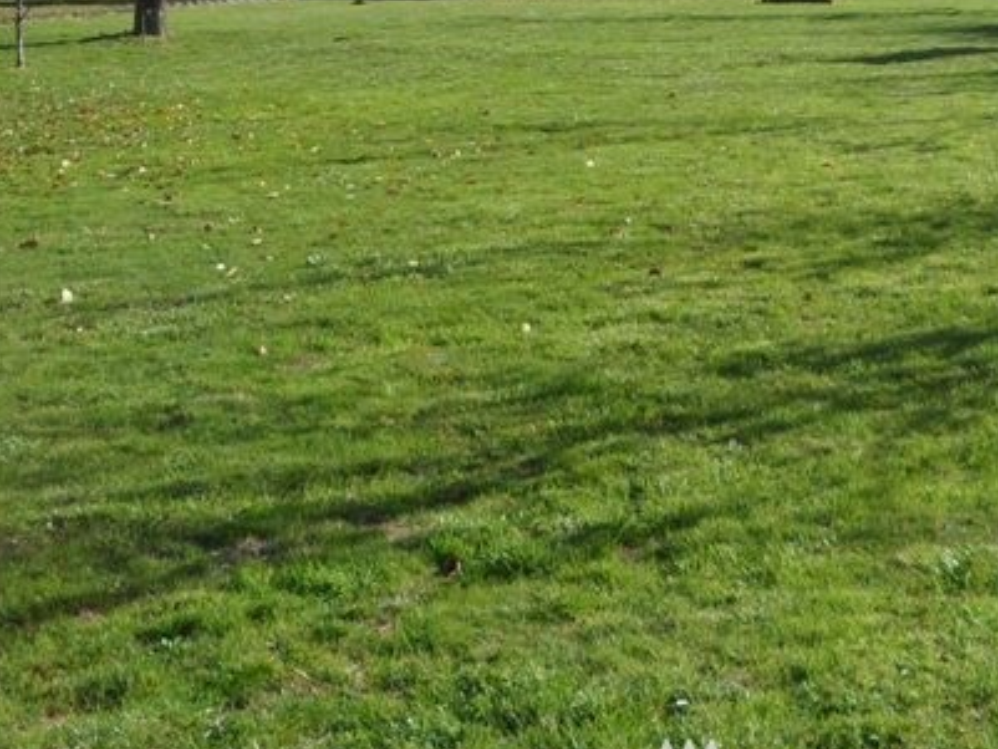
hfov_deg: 27.6
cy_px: -92
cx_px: 784
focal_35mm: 69
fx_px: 1990
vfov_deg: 20.3
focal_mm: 4.9
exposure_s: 1/500
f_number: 3.5
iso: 80
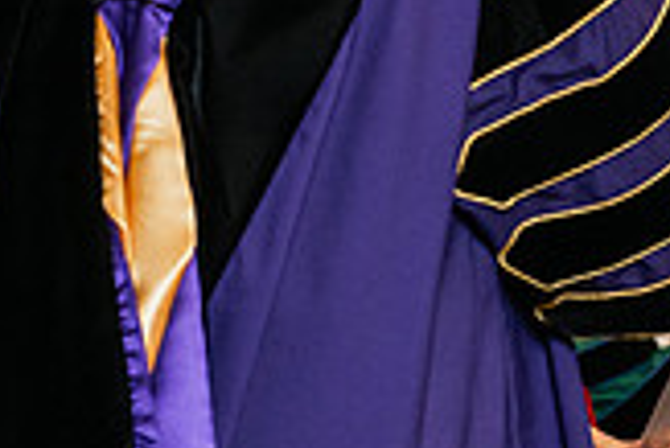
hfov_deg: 9.2
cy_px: -76
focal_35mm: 221
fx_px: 4117
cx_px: 781
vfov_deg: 6.2
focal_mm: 62
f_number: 5
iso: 2500
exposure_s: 1/200
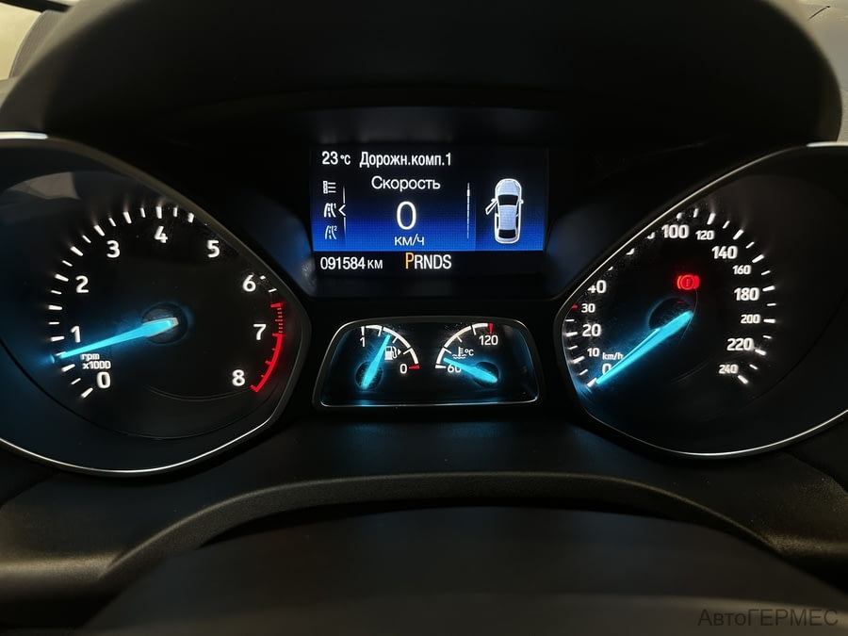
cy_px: 318
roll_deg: -1.2
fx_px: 588
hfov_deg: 71.6
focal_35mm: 24
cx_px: 424
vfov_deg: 56.8
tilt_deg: -27.1
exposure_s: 1/50
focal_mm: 6.86
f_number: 1.78
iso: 400
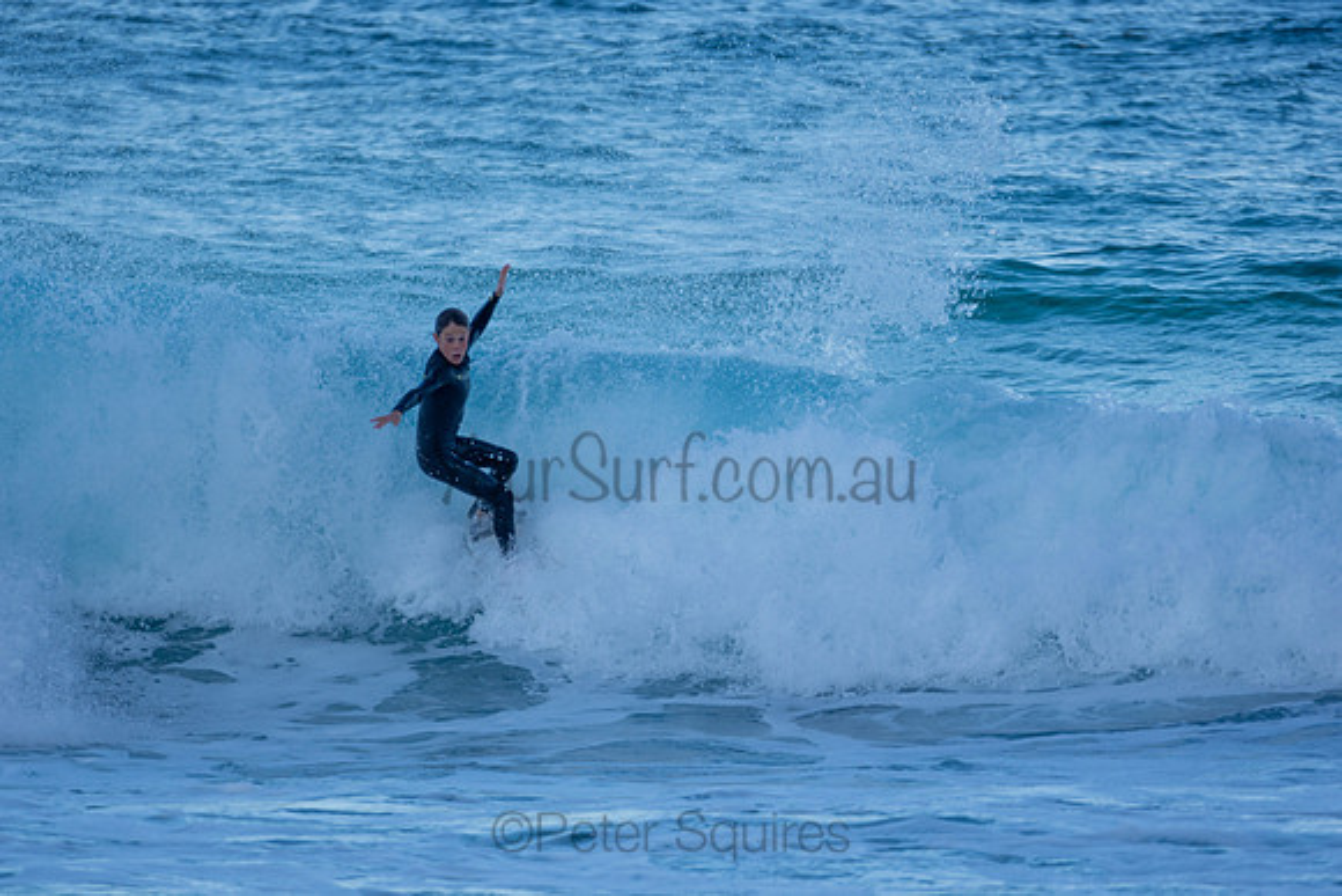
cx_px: 671
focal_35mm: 750
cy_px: 448
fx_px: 27964
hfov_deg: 2.7
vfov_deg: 1.8
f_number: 5.6
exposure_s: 1/500
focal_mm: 500
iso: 140
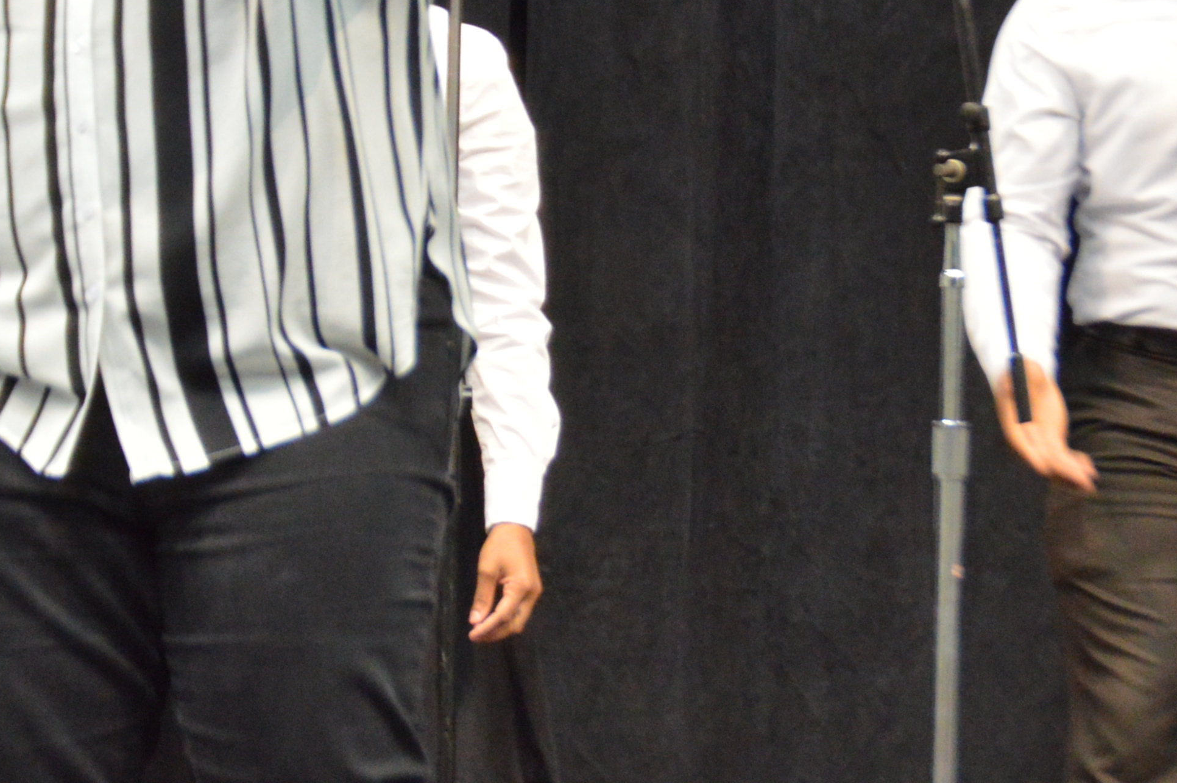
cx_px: 537
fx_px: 15256
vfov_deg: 2.9
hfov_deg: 4.4
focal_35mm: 467
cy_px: 344
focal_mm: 100
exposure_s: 1/125
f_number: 4.8
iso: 1600
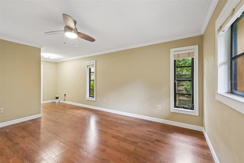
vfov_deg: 81.2
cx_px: 122
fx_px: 95
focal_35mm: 14
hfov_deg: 104.3
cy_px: 82
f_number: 8
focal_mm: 14
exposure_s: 1/10
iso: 400
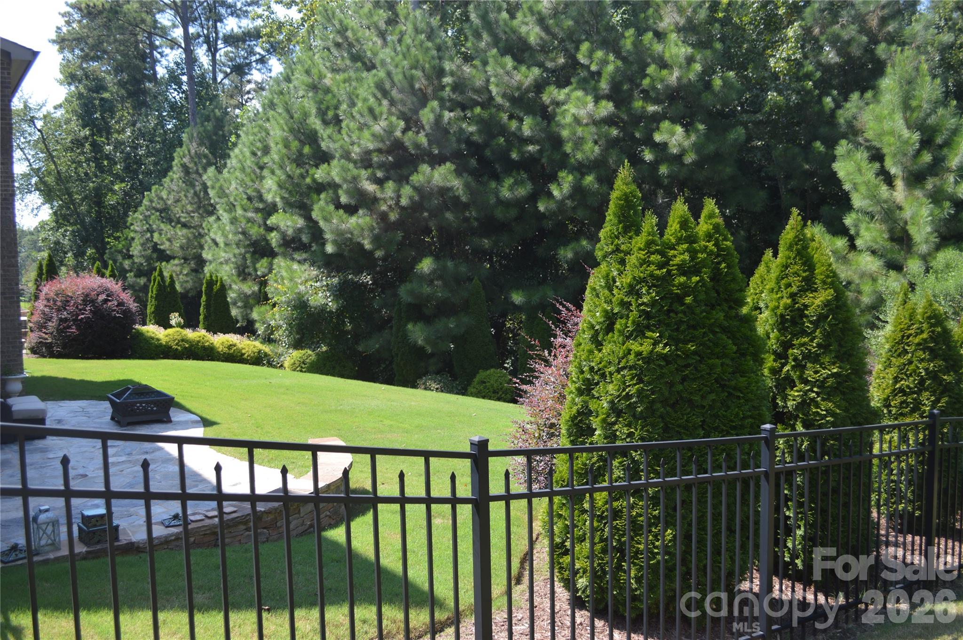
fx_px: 802
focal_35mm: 30
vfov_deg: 43.5
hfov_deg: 62.0
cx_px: 482
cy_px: 320
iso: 100
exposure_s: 1/250
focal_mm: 20
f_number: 3.8
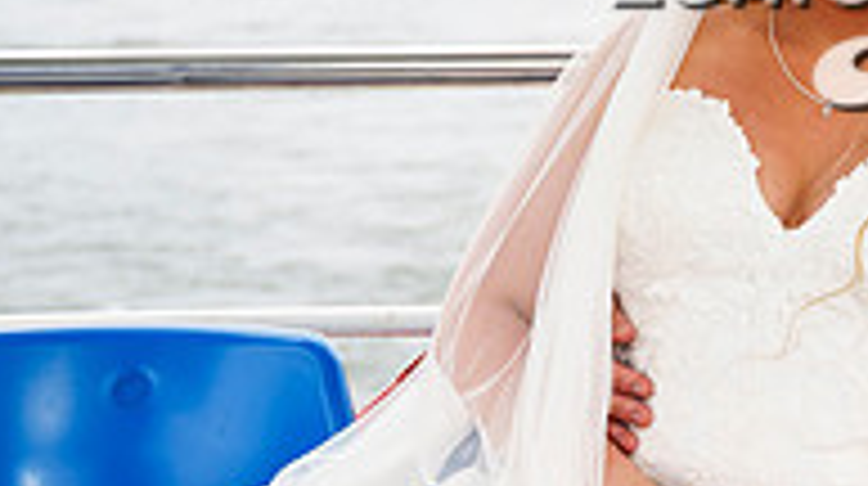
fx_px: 2942
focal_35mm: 128
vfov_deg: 9.4
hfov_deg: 16.2
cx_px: 1021
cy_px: -32
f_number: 2.8
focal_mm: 35
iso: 250
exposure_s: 1/250
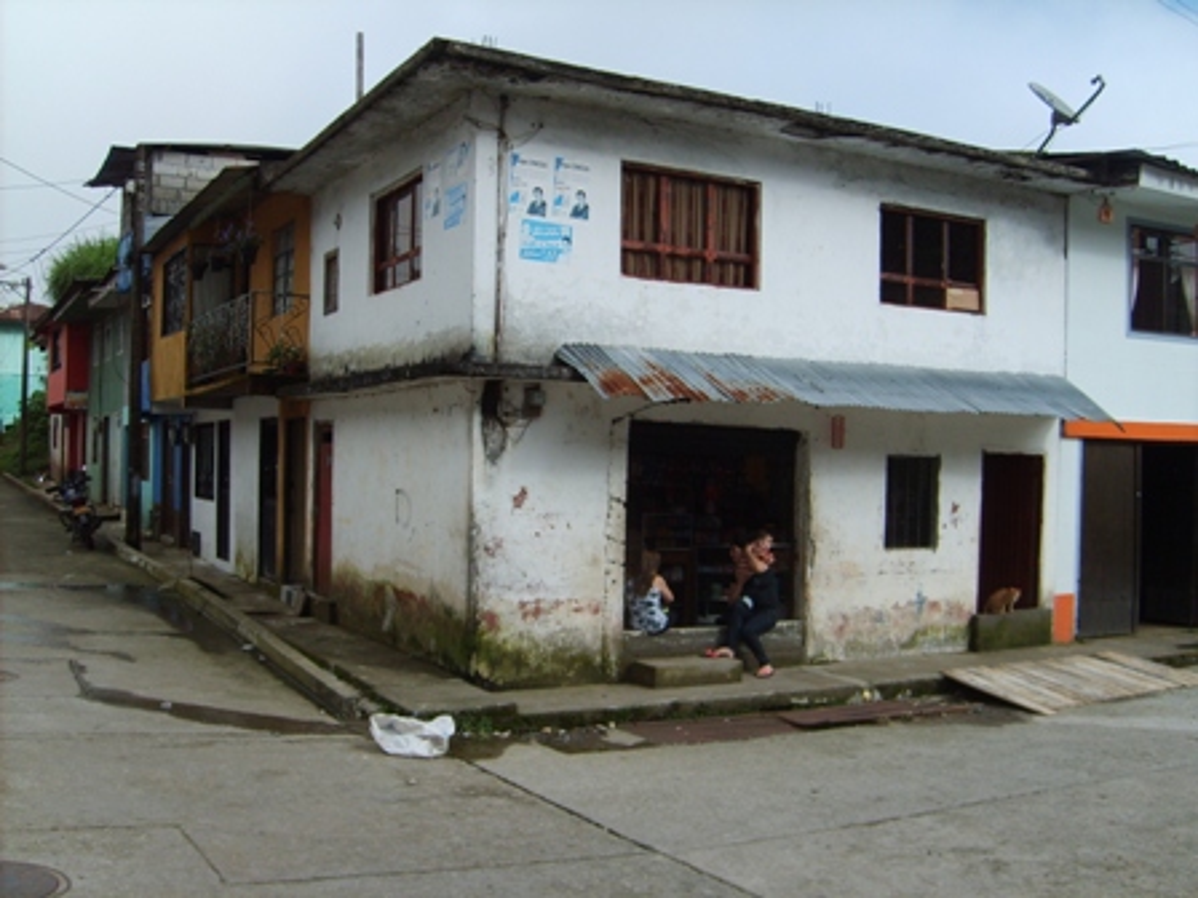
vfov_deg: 40.7
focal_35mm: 35
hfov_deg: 52.6
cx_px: 599
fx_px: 1211
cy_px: 449
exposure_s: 1/1000
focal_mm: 5.8
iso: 50
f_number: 2.8
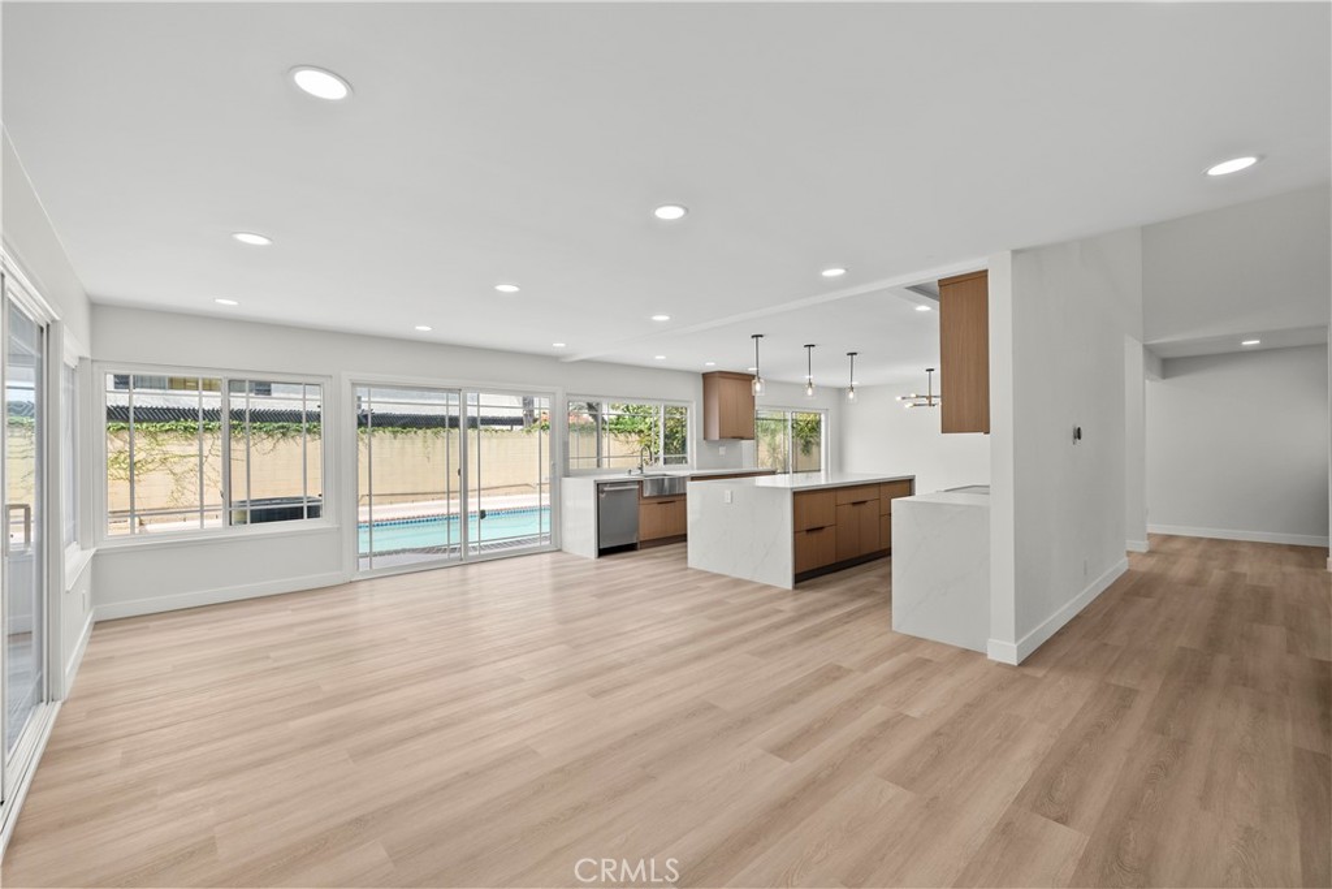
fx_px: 518
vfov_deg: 81.2
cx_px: 666
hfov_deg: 104.2
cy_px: 444
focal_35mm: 14
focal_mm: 14
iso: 250
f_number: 9
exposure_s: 1/30
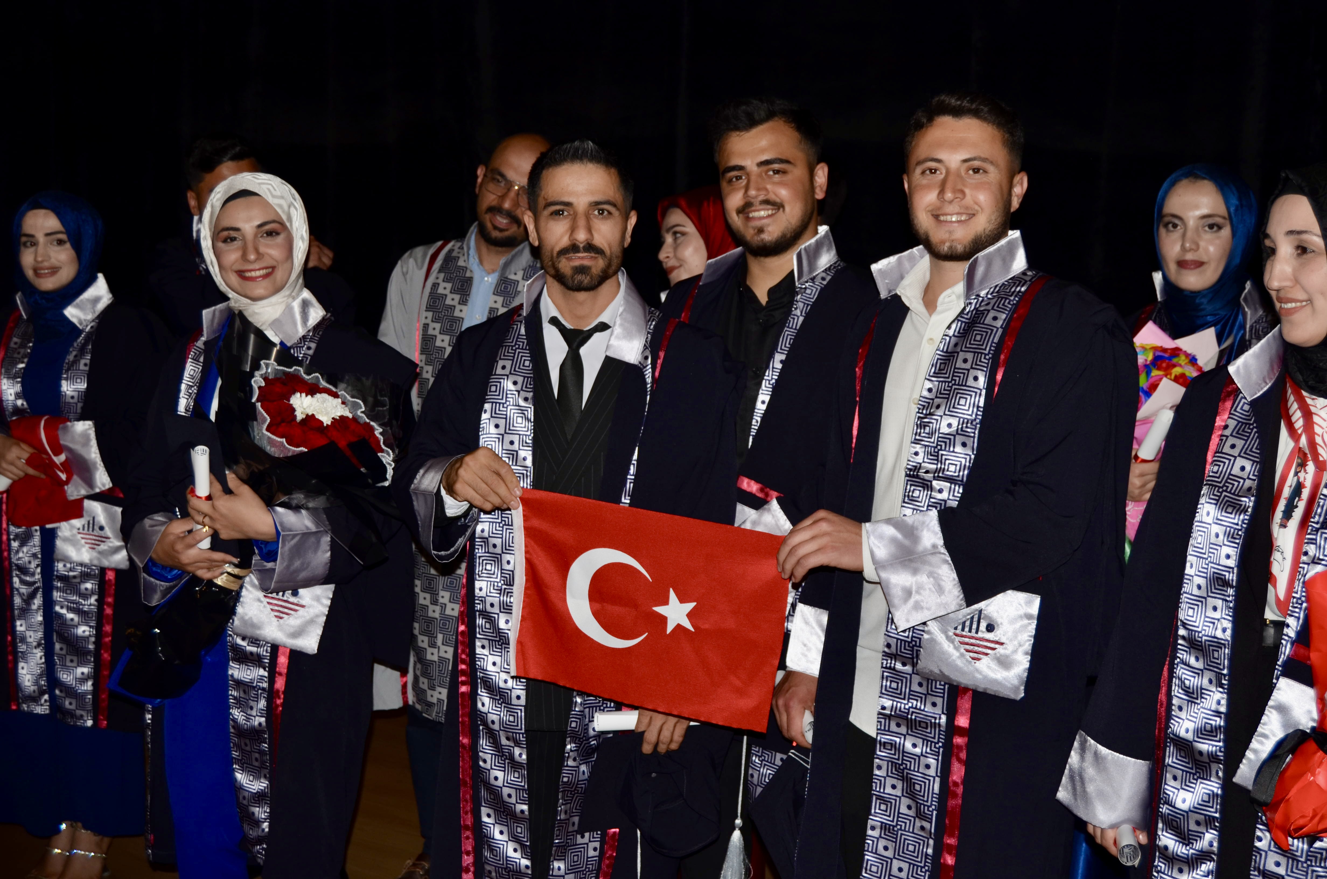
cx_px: 664
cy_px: 440
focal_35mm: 52
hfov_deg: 37.9
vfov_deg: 25.6
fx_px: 1931
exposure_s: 1/125
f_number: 5.6
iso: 200
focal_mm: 35
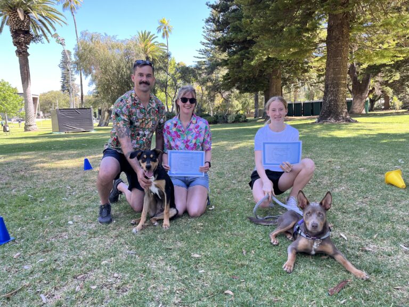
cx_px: 204
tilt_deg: -5.6
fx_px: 307
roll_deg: -0.3
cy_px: 154
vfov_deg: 53.1
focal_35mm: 26
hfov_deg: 67.3
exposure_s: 1/254
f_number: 1.6
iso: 50
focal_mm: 5.1
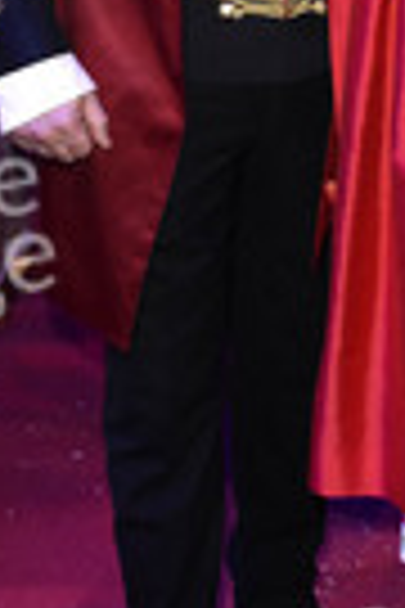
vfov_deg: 24.5
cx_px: 315
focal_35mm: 80
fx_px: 1350
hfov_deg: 16.9
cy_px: 41
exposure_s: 1/160
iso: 1600
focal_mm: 18
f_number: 6.3
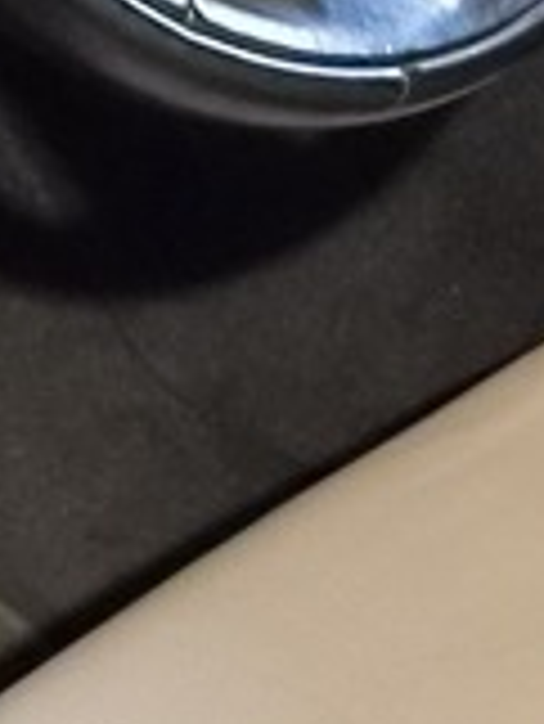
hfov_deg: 9.6
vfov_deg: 12.8
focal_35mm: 154
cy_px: 409
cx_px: 486
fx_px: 3223
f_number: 1.8
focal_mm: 5.4
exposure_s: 1/100
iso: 1250
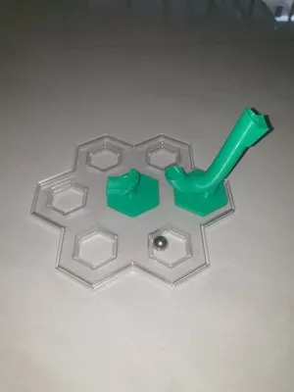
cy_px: 196
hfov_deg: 53.1
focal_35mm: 26
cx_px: 147
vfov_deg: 67.3
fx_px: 294
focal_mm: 4.3
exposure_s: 1/250
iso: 50
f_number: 1.5
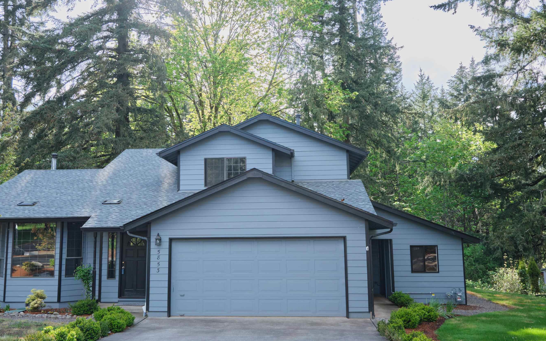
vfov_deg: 37.2
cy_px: 153
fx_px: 506
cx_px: 237
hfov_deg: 56.5
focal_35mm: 34
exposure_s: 1/125
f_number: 4
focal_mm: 19.2
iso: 125
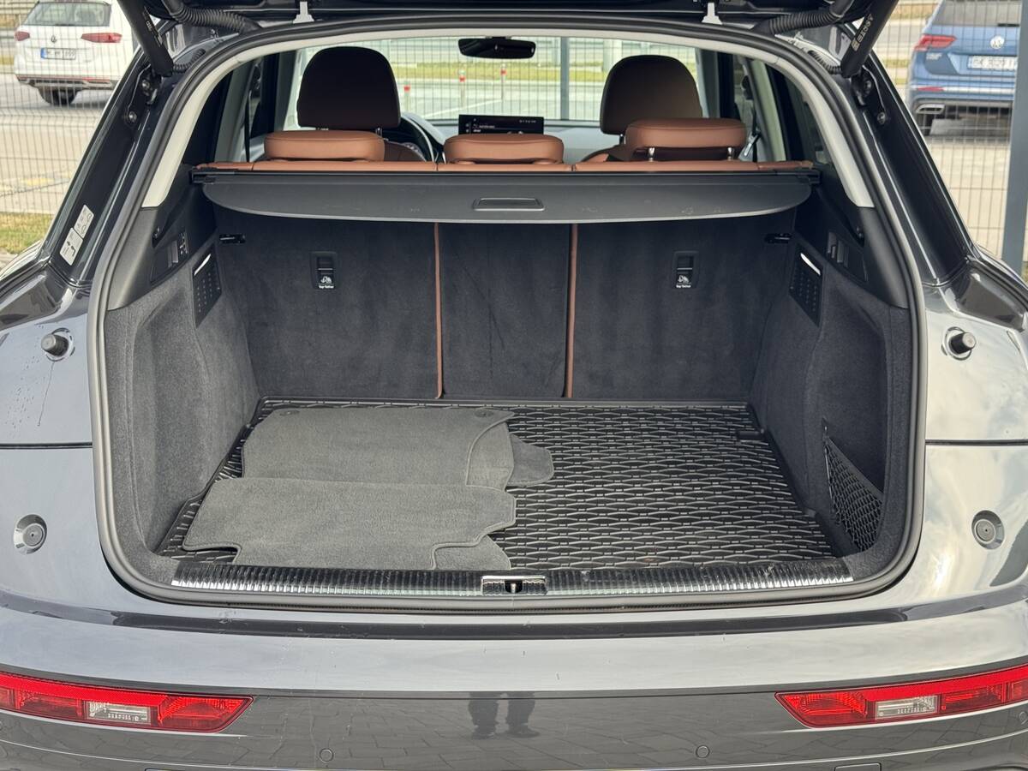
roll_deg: +1.5
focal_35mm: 48
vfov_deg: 30.3
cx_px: 514
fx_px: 1425
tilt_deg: -15.7
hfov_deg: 39.7
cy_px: 386
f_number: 1.78
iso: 64
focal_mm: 6.76
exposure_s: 1/414
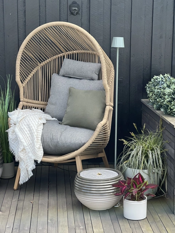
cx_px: 88
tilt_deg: -8.3
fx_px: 519
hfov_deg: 19.1
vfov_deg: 25.3
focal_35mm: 77
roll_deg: +0.2
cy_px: 116
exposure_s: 1/121
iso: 40
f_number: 2.8
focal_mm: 9
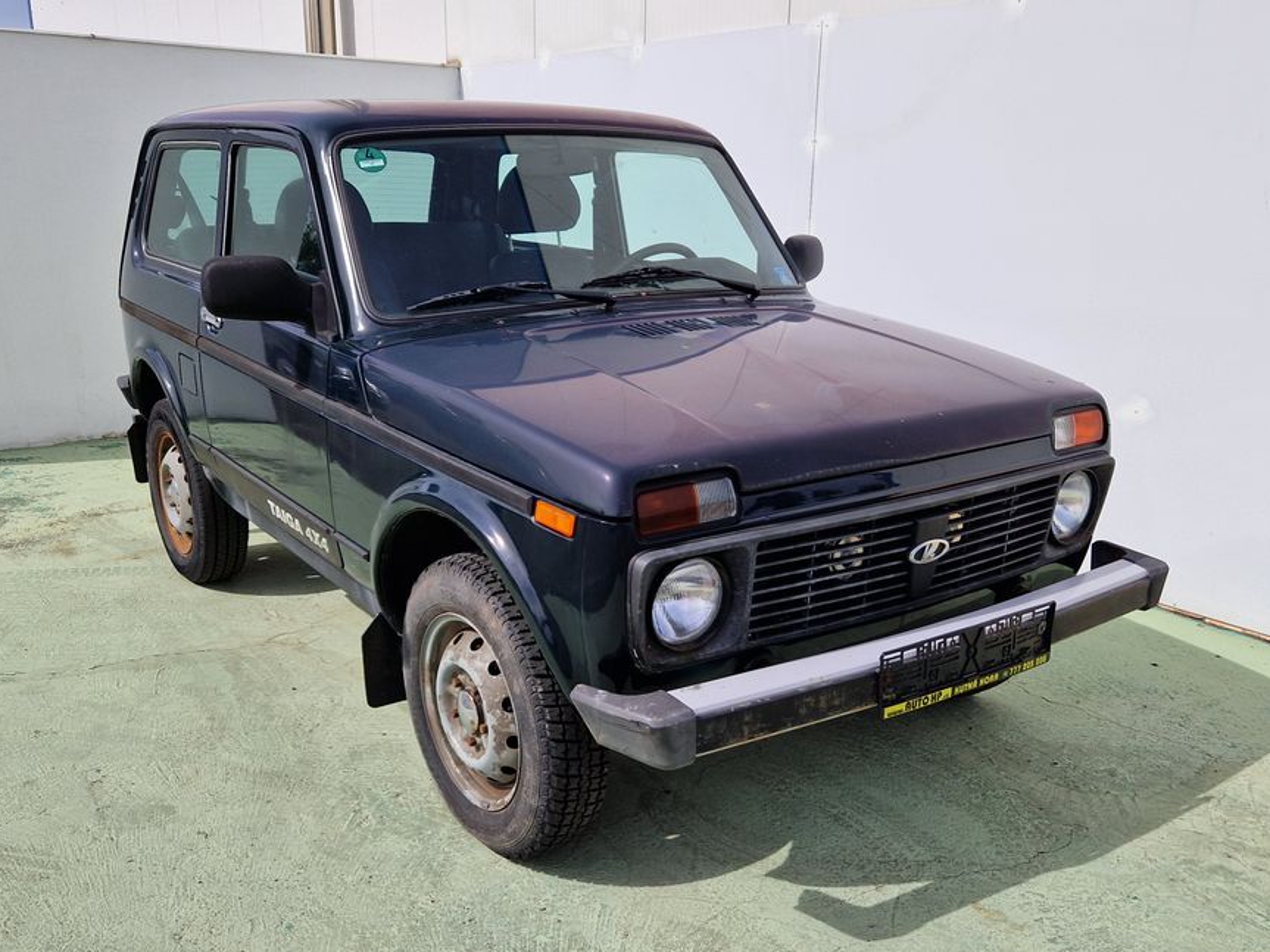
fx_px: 1174
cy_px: 544
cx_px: 640
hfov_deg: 56.8
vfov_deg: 44.0
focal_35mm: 32
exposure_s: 1/2616
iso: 50
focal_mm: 5.4
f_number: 1.8
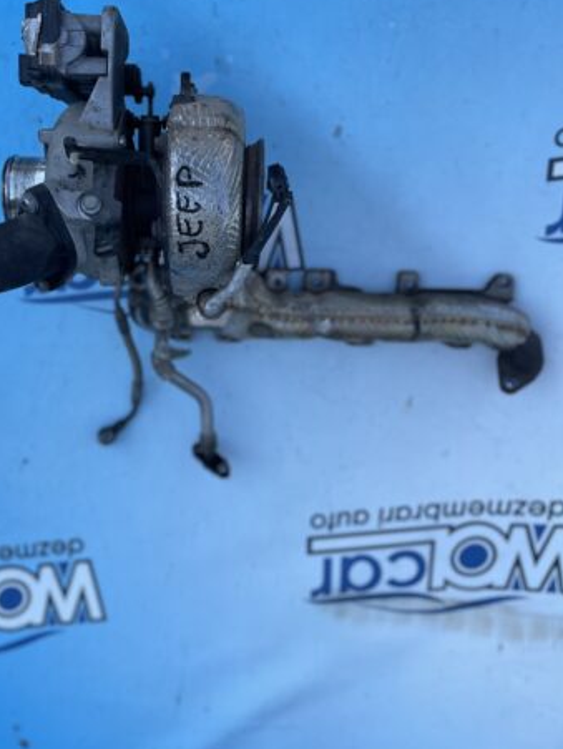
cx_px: 218
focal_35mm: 33
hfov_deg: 42.7
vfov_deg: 55.3
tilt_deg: -74.0
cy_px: 371
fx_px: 715
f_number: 1.6
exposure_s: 1/1642
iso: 50
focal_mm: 5.1
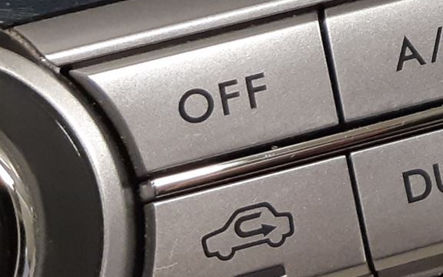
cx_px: 689
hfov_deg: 18.5
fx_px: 1183
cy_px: -216
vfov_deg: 12.3
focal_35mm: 98
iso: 125
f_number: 1.7
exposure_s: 1/50
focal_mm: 3.93
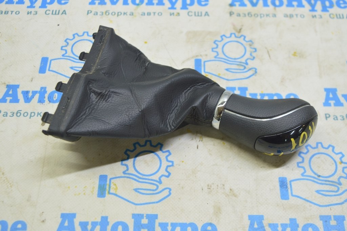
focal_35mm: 48
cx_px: 174
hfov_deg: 41.1
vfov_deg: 28.0
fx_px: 462
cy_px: 116
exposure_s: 1/20
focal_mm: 32
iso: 400
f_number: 5.6
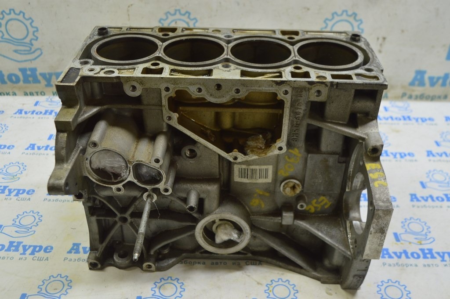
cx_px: 225
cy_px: 150
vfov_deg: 34.2
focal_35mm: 39
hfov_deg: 49.6
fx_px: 487
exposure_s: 1/20
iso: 400
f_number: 5.6
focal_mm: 26
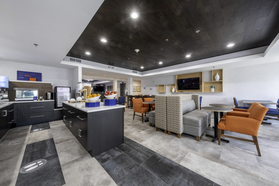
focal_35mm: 12
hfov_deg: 112.6
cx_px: 140
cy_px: 93
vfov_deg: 90.0
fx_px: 93
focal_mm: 8
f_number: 11
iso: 200
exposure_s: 1/25
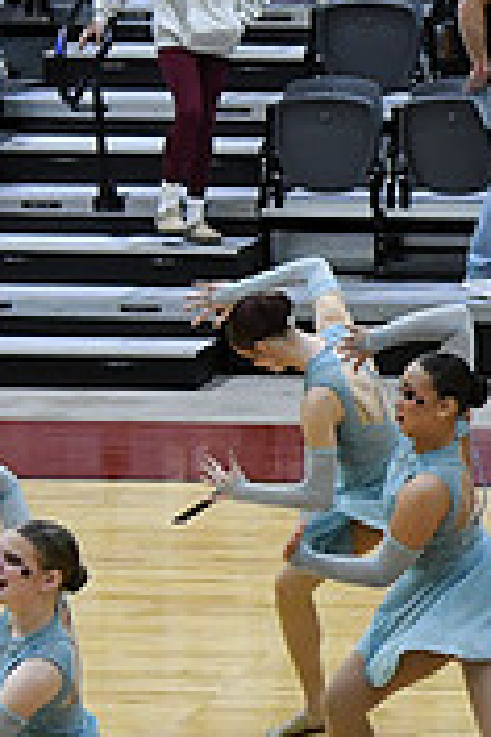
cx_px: 1157
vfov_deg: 6.0
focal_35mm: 345
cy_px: 710
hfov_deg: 3.9
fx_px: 7058
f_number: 4
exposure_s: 1/500
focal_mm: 70
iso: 5000
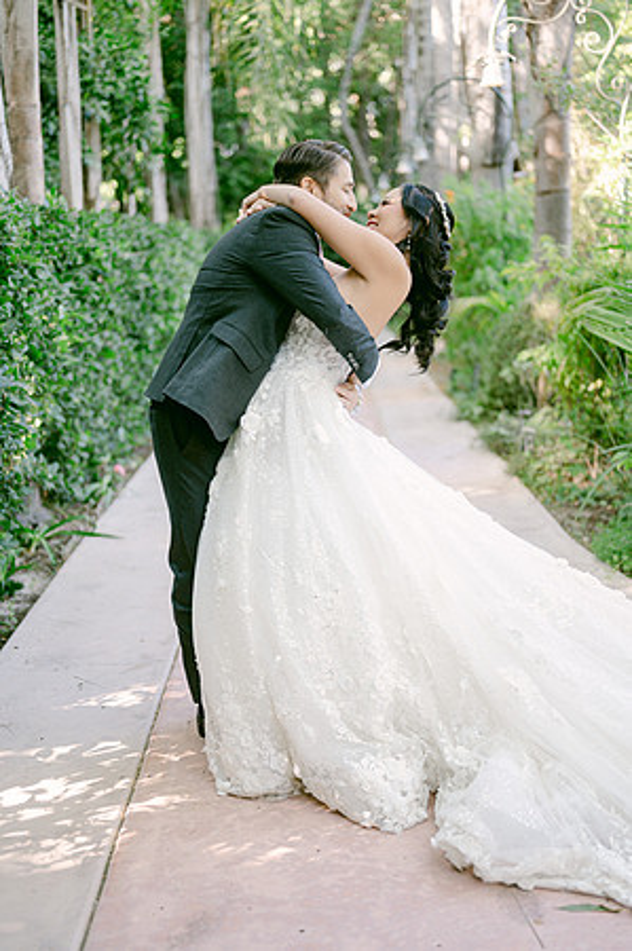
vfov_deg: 39.6
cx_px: 316
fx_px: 1320
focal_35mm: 50
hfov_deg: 26.9
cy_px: 476
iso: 160
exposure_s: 1/125
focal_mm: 50
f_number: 2
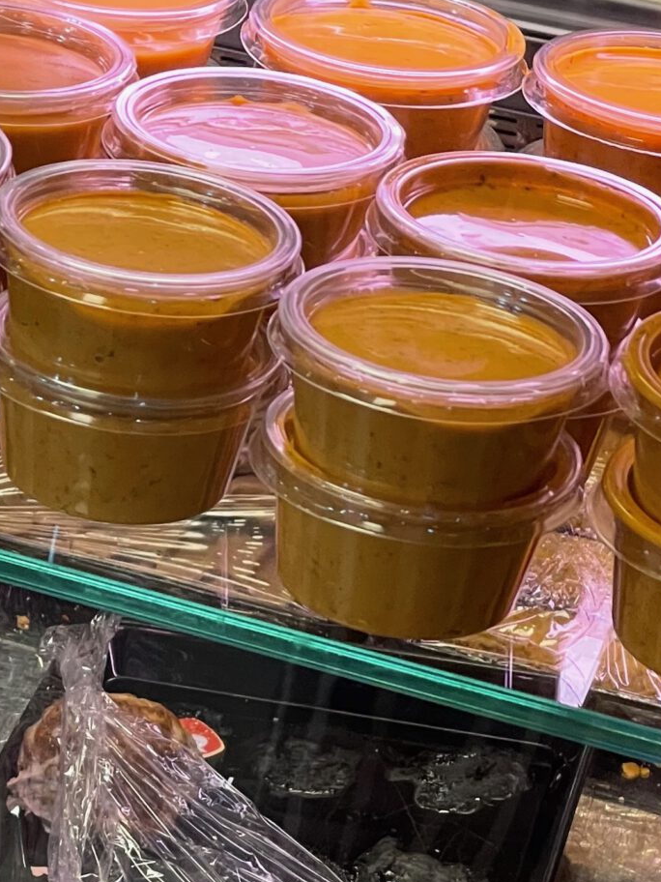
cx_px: -257
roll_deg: -3.9
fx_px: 3717
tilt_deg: -27.5
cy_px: 678
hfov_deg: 9.9
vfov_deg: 13.5
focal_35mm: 146
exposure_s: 1/100
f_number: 2
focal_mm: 6
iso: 100
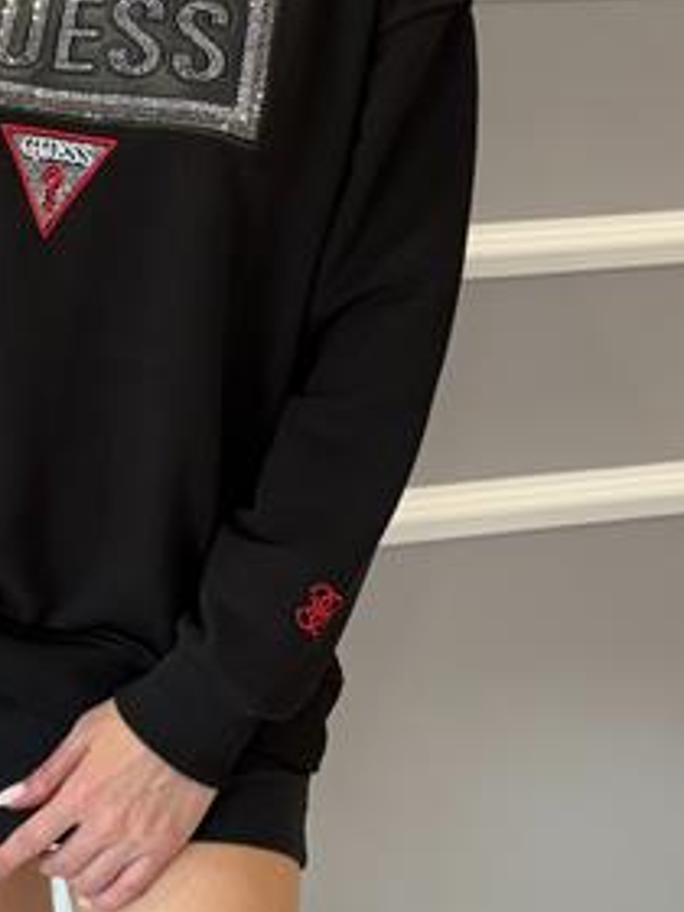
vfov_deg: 21.7
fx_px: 2345
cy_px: 163
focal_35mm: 89
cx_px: 127
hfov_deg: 16.5
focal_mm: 6.76
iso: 125
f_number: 1.78
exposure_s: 1/60
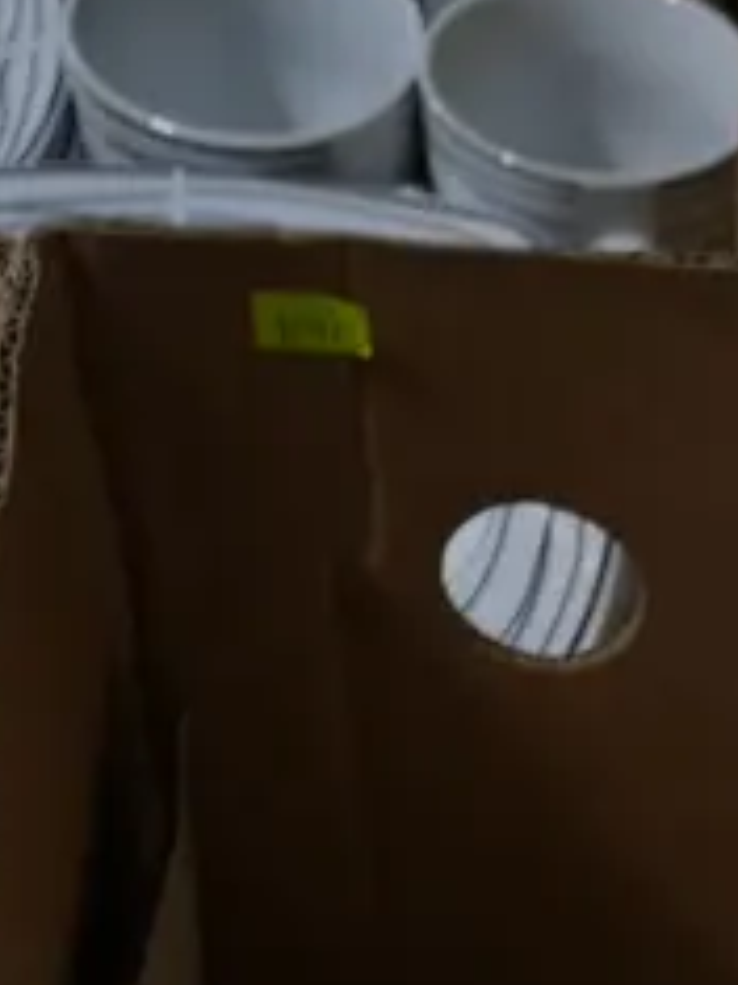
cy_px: 1920
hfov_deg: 10.5
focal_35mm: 131
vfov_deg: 13.2
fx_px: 3727
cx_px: 1415
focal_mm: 15
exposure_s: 1/125
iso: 200
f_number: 3.6
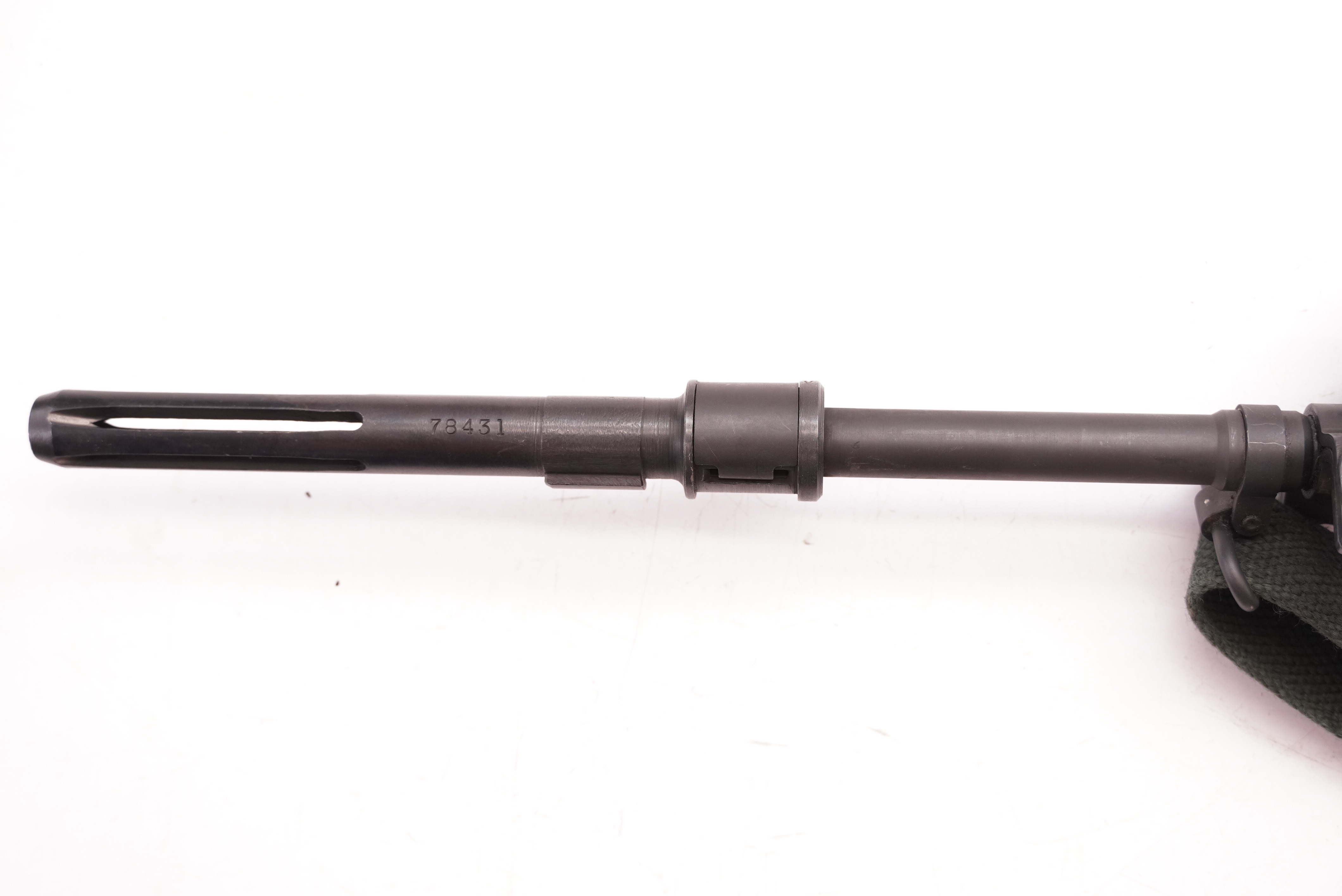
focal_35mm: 52
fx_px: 1958
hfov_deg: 37.8
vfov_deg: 25.8
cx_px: 671
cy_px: 448
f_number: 5.6
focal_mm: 35
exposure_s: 1/125
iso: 1000
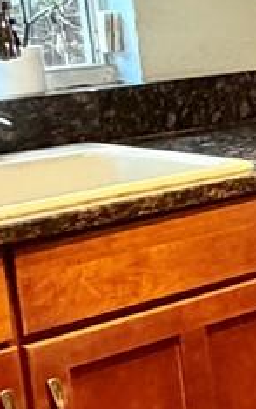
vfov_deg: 20.4
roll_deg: +0.9
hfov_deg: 9.2
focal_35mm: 101
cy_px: 106
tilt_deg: -8.4
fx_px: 1127
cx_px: 853
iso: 800
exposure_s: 1/60
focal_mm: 2.22
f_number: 2.2
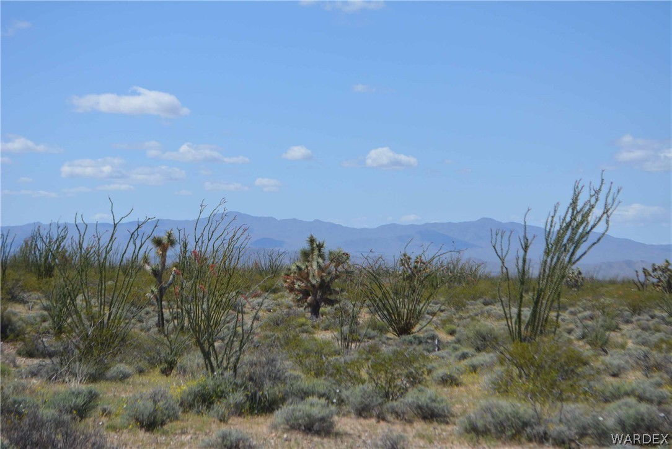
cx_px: 336
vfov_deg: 16.6
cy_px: 224
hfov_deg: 24.6
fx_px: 1541
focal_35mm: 82
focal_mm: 55
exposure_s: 1/2000
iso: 400
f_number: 7.1
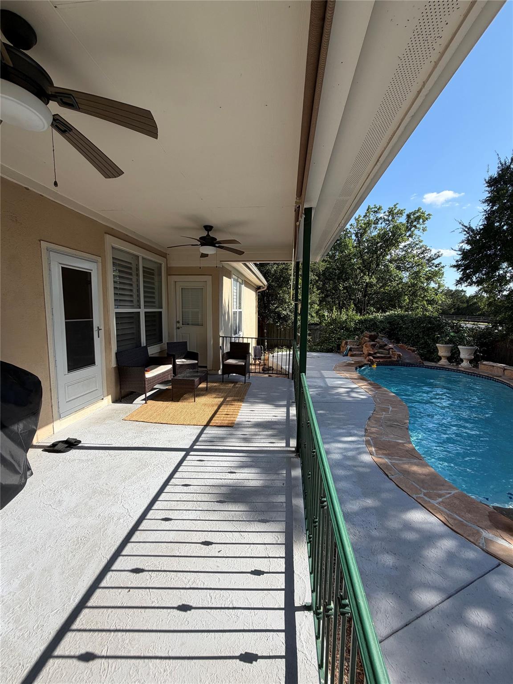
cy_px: 342
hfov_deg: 85.7
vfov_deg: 102.1
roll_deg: -0.6
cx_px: 256
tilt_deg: -6.4
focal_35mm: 14
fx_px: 277
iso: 32
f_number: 2.2
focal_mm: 2.22
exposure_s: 1/770
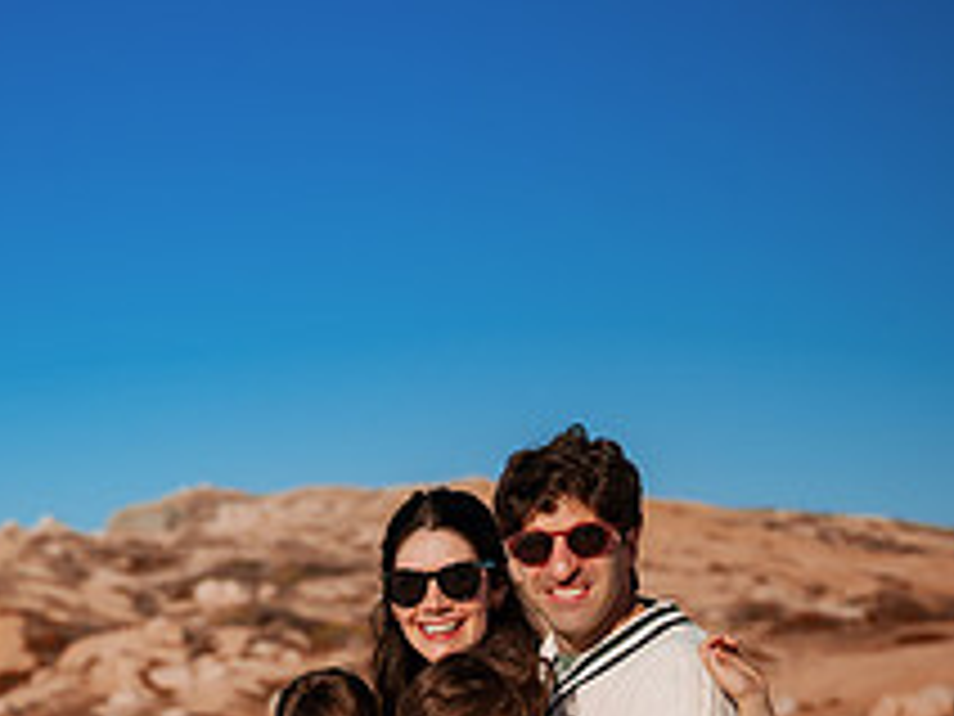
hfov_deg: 20.7
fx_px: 2535
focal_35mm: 92
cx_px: 27
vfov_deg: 15.6
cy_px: 813
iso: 50
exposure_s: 1/8000
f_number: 2
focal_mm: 35
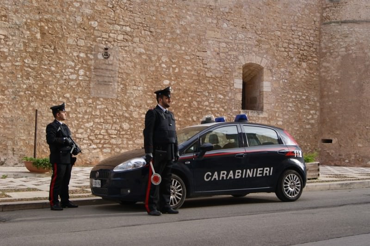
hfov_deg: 43.6
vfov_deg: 29.8
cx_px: 185
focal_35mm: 45
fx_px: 462
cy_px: 123
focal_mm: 30
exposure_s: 1/80
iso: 100
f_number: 9
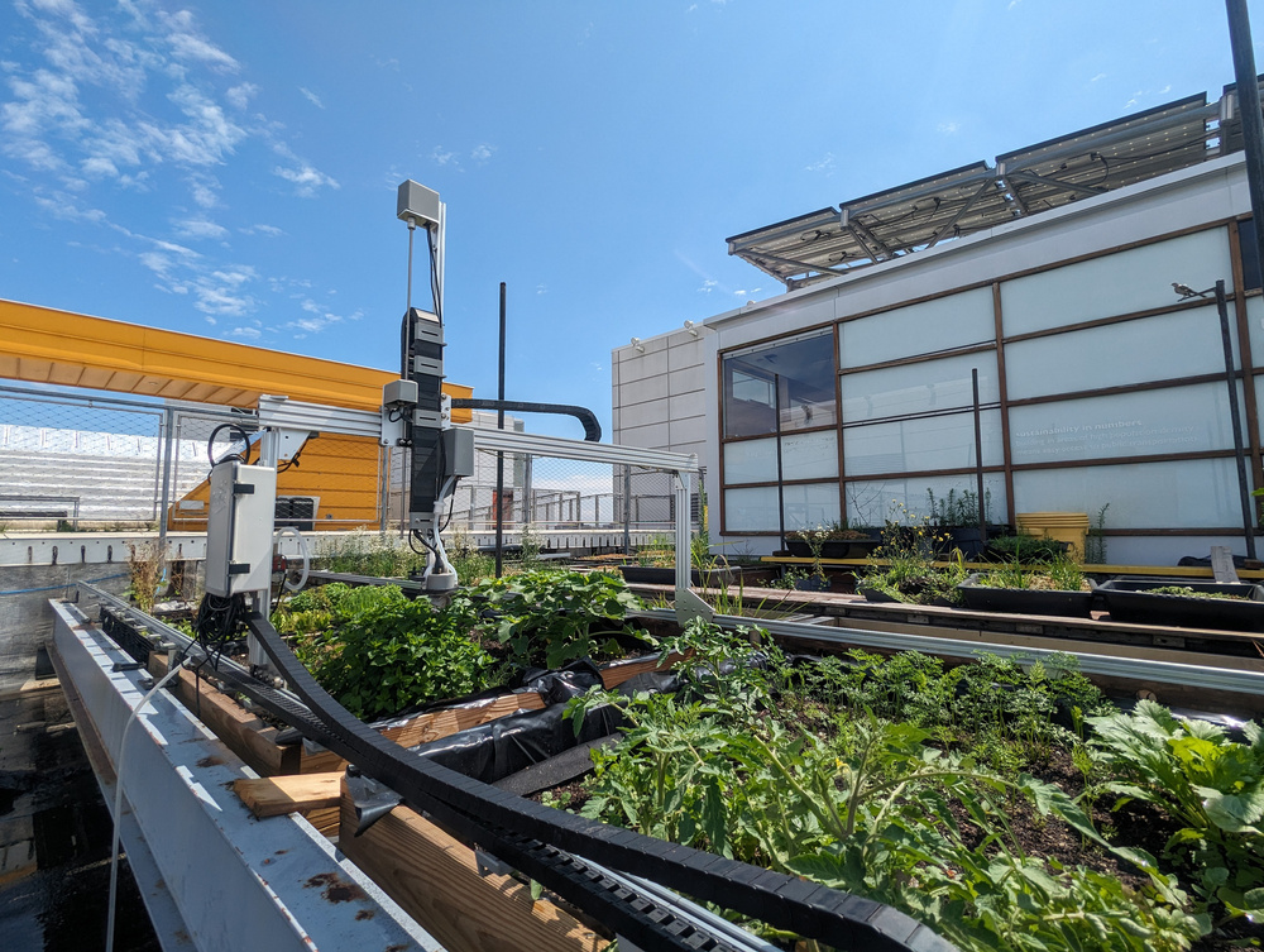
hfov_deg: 94.4
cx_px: 632
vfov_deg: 78.2
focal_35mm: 16
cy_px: 476
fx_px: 585
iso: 49
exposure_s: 1/2075
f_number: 2.2
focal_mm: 2.35
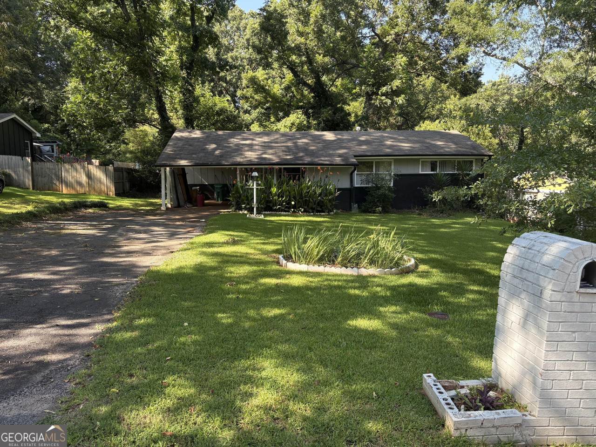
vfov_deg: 53.1
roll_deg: +0.9
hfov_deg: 67.3
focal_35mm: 26
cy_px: 224
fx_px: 448
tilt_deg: -8.8
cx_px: 298
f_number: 1.6
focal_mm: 5.96
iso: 64
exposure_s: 1/427
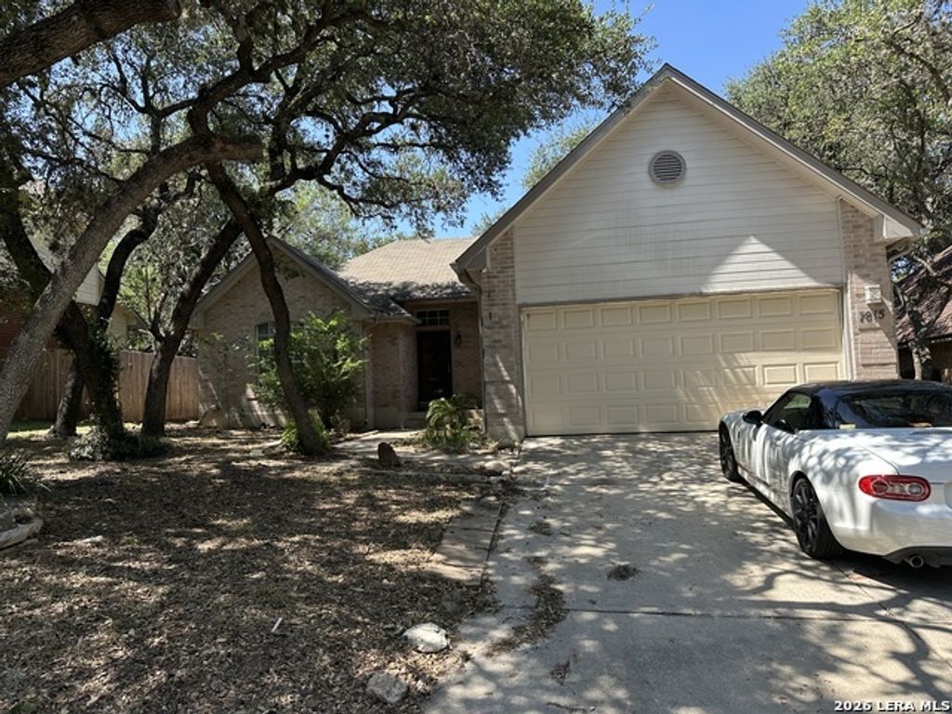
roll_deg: +2.6
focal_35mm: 24
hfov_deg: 71.6
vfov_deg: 56.8
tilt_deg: +6.6
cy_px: 357
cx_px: 476
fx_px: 660
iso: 80
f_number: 1.78
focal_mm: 6.86
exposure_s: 1/1212
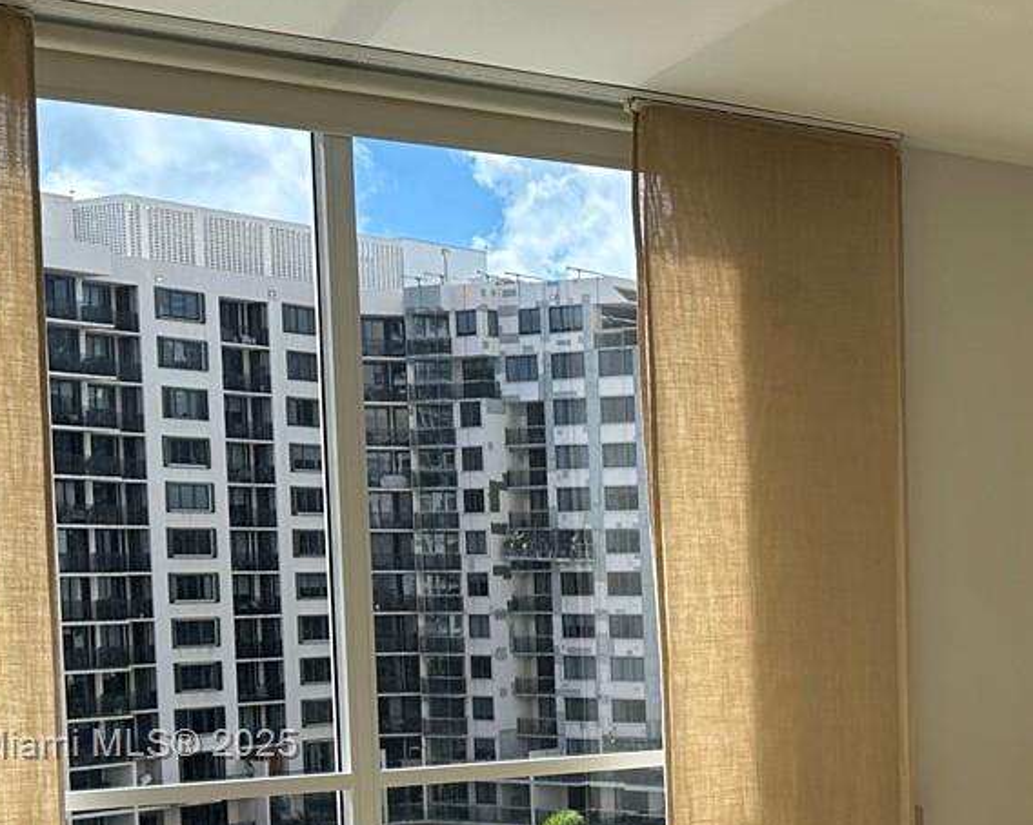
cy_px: 747
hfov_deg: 26.2
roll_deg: +0.5
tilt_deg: -4.3
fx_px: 2017
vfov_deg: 22.6
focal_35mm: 66
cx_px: 1171
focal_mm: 6.86
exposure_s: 1/1357
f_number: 1.78
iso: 80
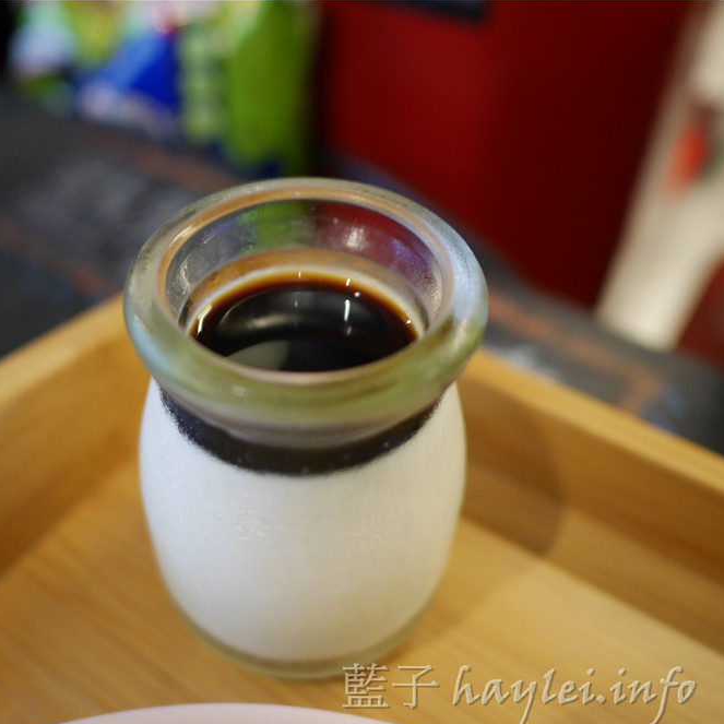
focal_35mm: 36
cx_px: 276
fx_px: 852
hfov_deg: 45.7
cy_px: 367
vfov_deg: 46.0
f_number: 1.8
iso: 640
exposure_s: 1/60
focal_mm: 15
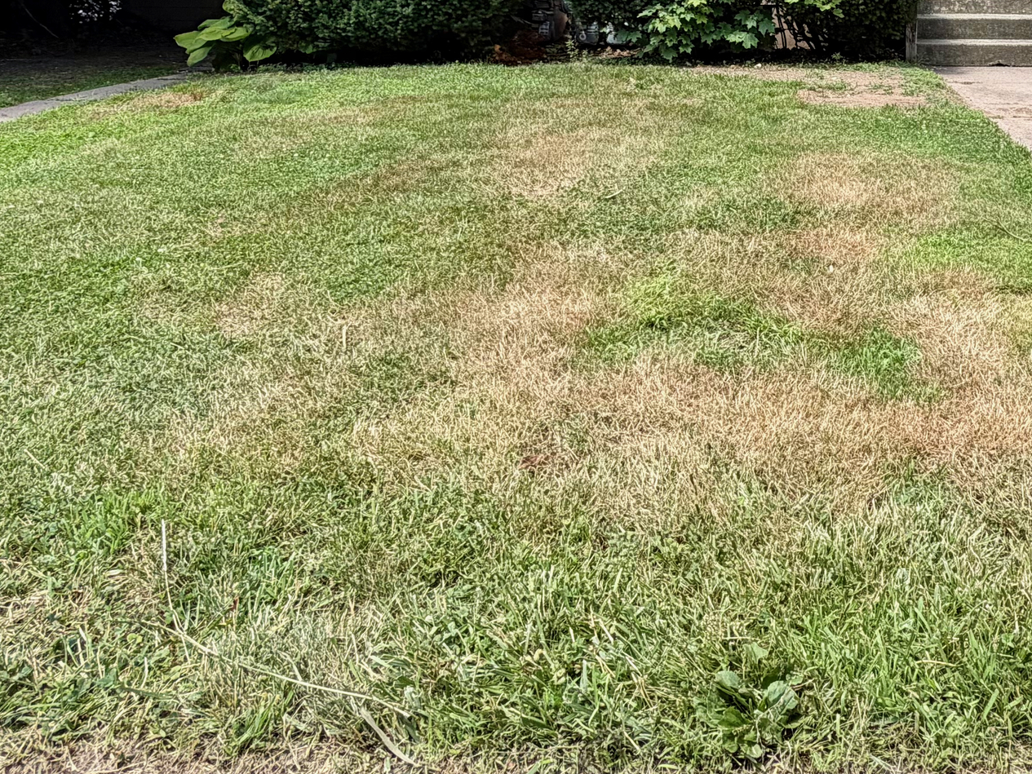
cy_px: -6
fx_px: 1014
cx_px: 766
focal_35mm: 34
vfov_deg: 37.3
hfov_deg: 51.8
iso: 40
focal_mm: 2.22
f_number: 2.2
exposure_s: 1/502
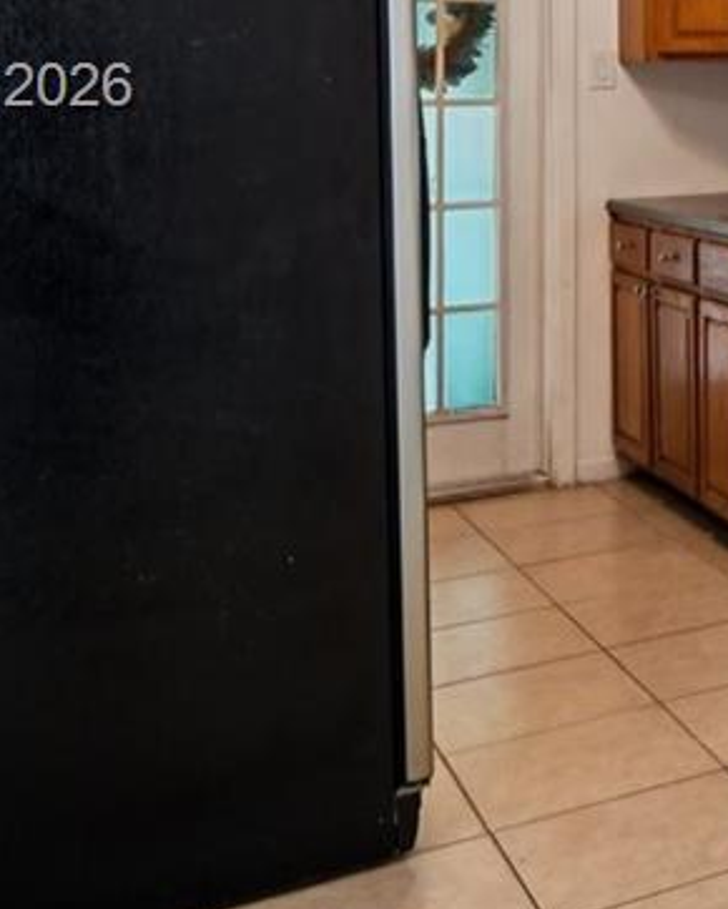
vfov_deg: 31.0
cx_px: 1361
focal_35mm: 58
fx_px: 1561
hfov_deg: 19.0
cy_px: 90
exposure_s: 1/15
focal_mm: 14
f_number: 8
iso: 400
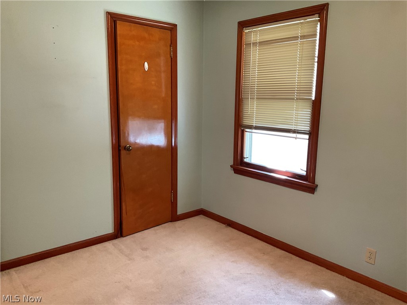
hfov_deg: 61.7
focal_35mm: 29
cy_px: 152
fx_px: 341
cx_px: 204
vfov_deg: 48.2
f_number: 1.8
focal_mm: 3
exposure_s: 1/60
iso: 160
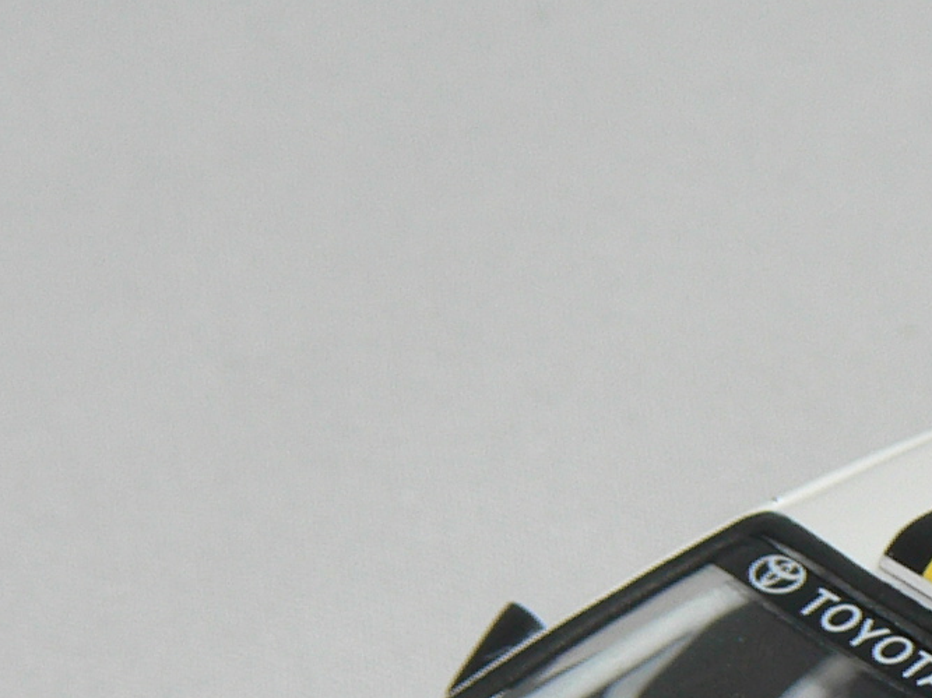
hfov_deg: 3.6
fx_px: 14886
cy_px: 969
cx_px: 1028
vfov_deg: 2.7
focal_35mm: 553
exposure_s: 1/60
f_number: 3.2
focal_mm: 24.1
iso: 80
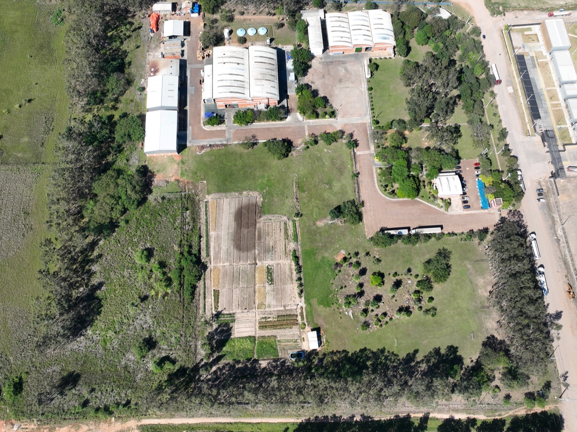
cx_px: 291
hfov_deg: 65.3
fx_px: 450
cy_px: 202
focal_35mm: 27
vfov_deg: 51.3
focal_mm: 12.29
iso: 110
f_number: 2.8
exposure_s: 1/1250
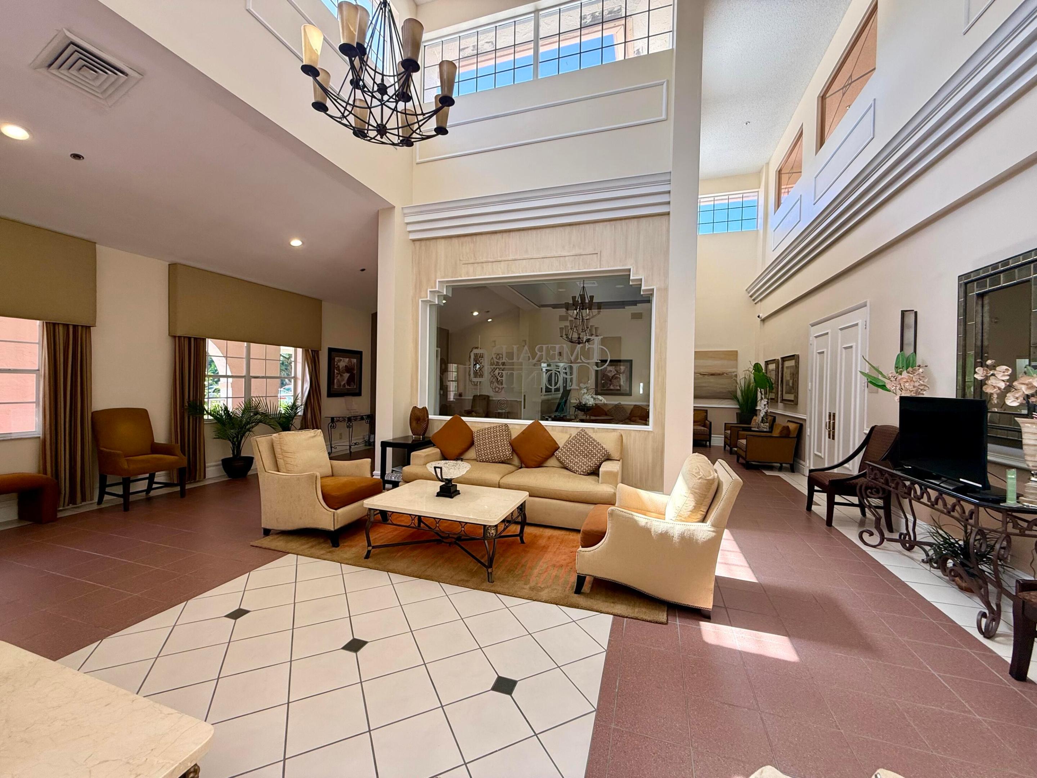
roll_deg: -1.5
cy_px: 389
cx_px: 518
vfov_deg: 85.7
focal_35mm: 14
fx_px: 419
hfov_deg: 102.1
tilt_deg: -0.5
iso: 64
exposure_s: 1/100
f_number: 2.2
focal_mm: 2.22
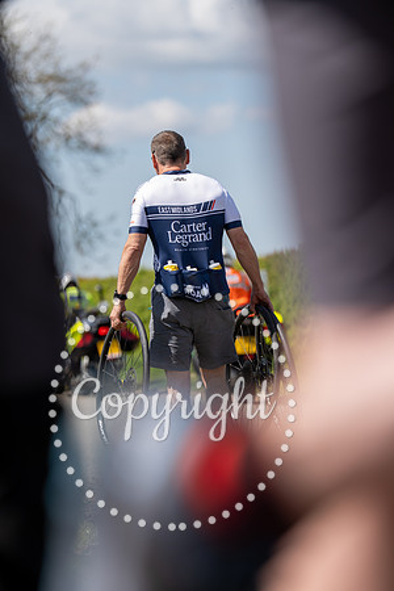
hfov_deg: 6.9
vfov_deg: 10.3
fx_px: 3283
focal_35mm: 200
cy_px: 296
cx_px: 197
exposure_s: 1/1000
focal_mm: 200
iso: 100
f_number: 4
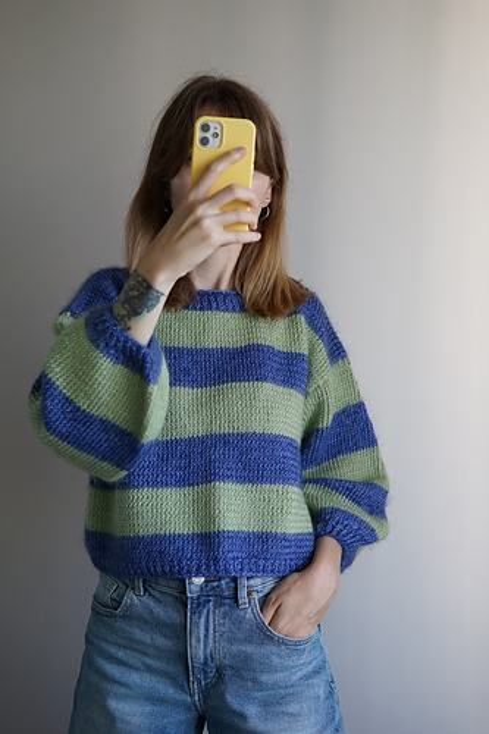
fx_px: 917
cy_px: 367
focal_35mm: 45
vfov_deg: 43.6
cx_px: 244
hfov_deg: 29.8
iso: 640
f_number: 2.2
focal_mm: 30
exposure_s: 1/160
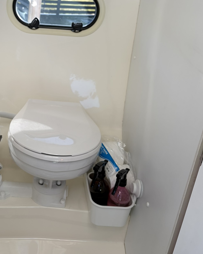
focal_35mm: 42
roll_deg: -7.1
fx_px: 315
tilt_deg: -22.9
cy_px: 89
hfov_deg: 35.0
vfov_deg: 43.3
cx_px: 54
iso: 40
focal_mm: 5.96
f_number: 1.6
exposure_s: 1/121
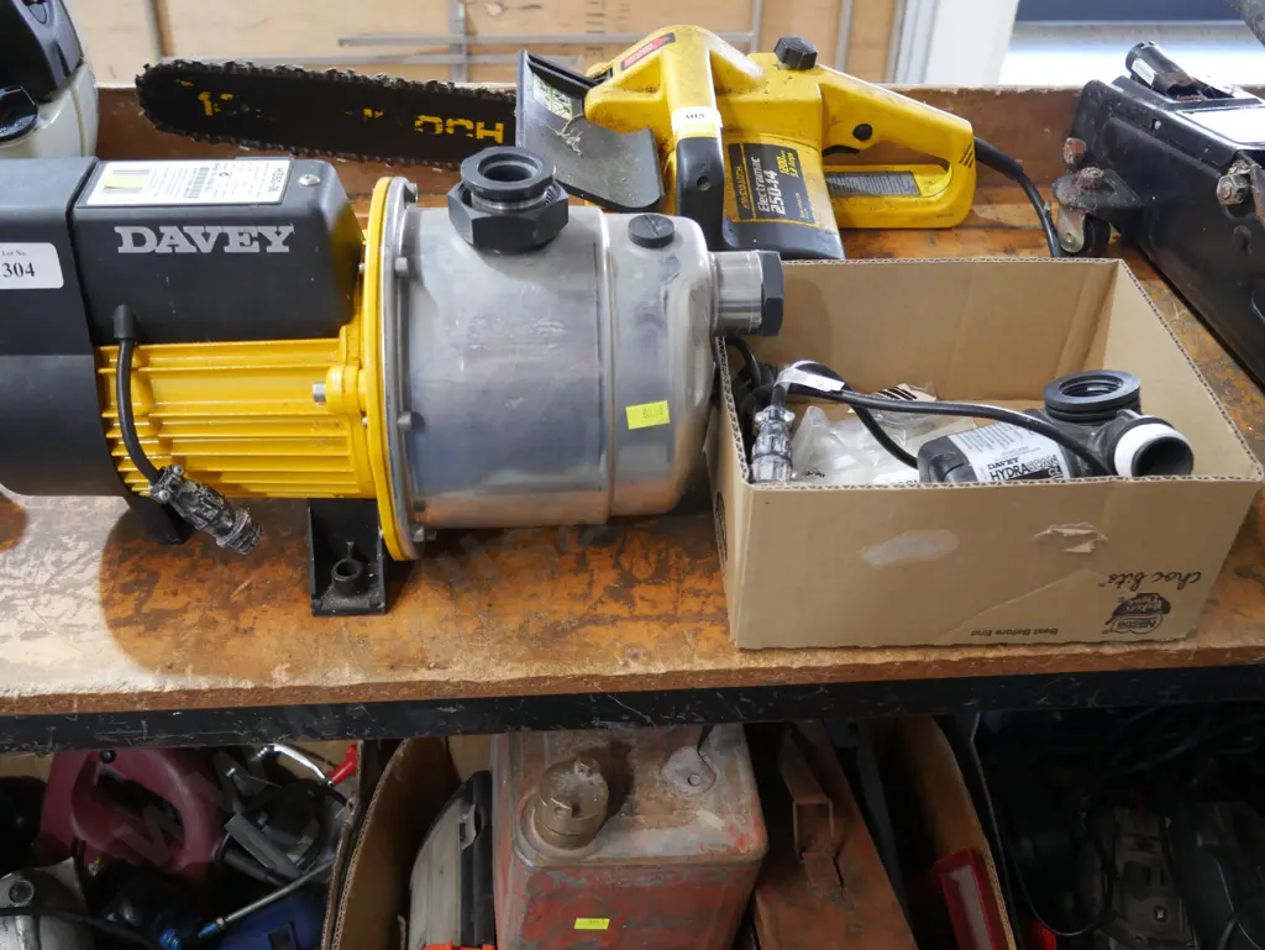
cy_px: 475
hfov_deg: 56.8
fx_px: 1170
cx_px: 632
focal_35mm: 32
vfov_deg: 44.2
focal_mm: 16
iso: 800
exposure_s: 1/60
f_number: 3.6
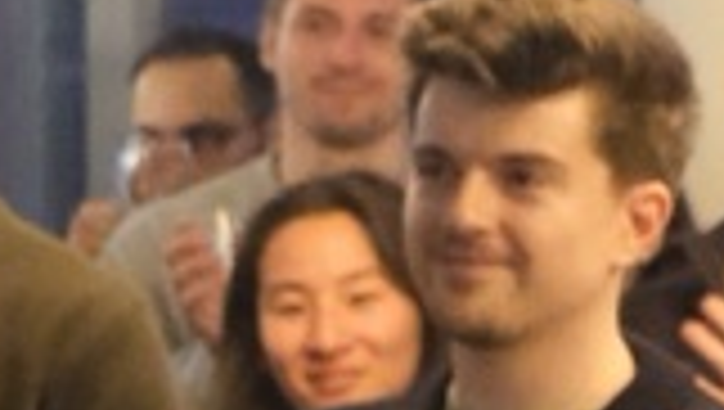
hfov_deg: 4.6
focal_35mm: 460
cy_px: 919
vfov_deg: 2.6
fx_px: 8841
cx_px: -913
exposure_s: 1/28
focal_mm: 39.6
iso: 12800
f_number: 5.6
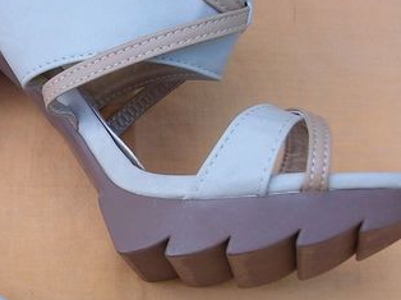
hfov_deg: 18.9
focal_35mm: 102
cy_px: 258
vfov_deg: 14.4
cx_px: 38
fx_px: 1181
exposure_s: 1/166
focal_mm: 5.7
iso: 80
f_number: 2.9
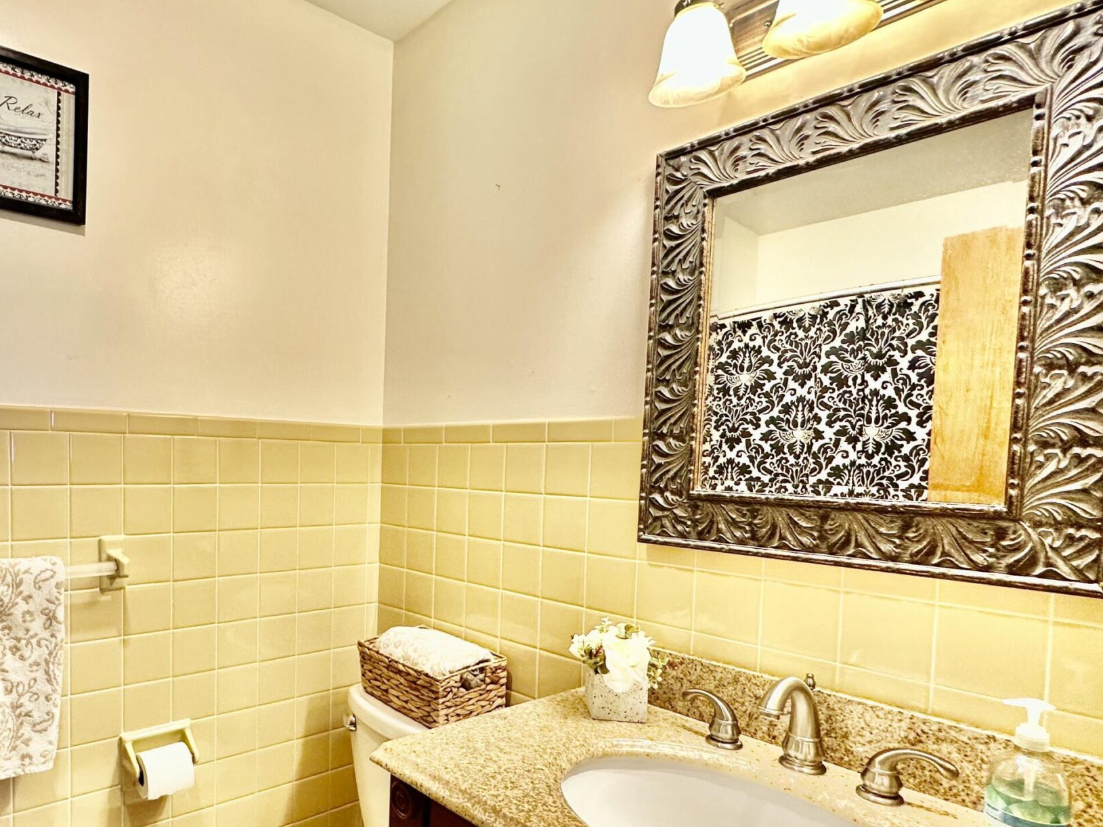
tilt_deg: -2.3
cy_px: 493
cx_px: 360
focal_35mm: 22
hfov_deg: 73.8
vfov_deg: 60.6
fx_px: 701
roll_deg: -0.9
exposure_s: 1/120
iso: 200
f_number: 2.2
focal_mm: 2.22
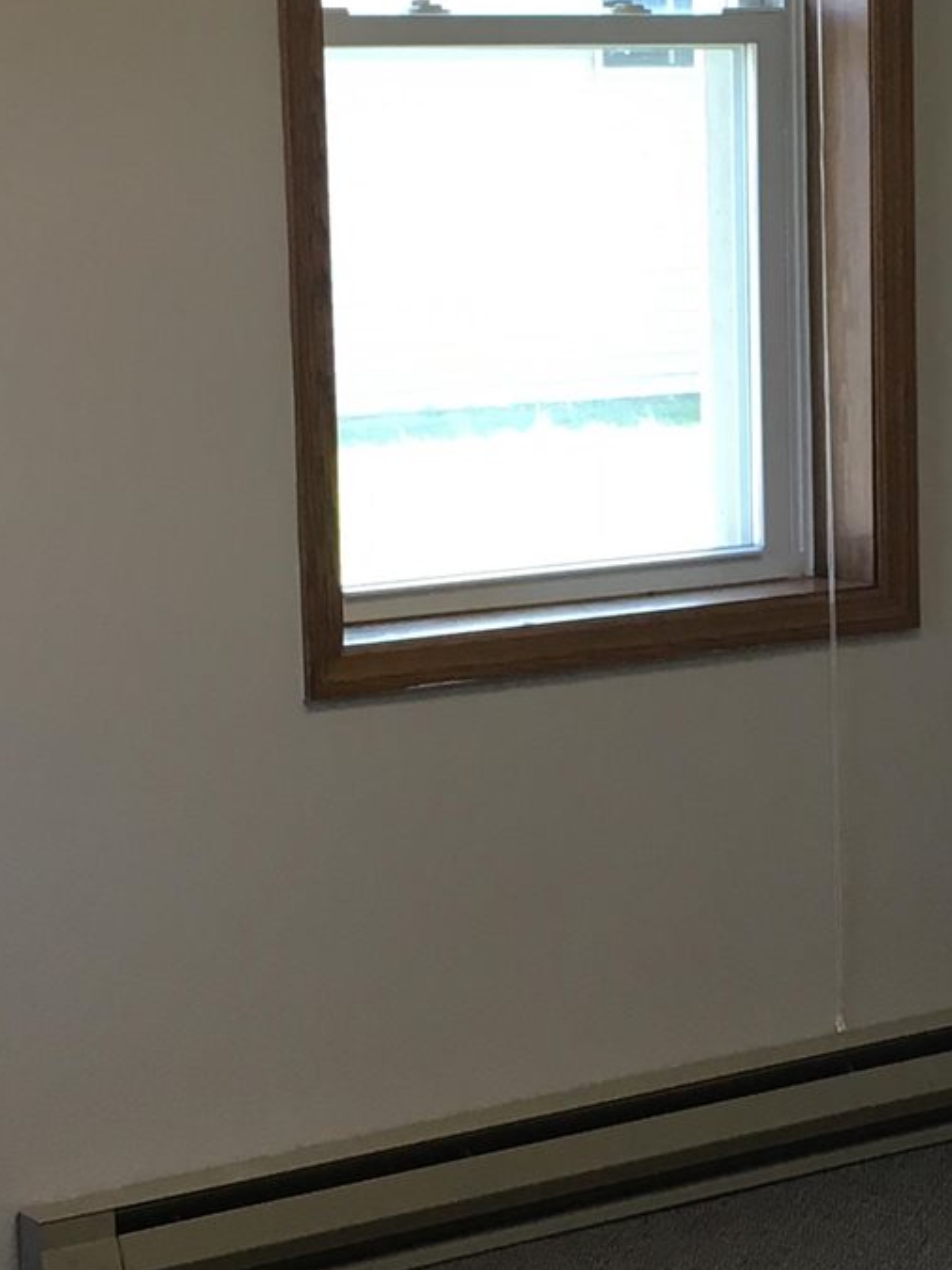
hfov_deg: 14.9
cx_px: 743
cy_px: 643
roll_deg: -0.5
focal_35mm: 99
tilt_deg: -9.0
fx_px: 3631
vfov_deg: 19.8
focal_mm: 4.15
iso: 25
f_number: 2.2
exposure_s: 1/40
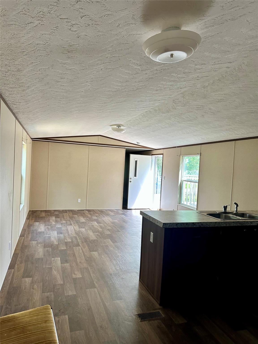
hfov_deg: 56.8
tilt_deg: +0.1
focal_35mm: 24
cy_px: 172
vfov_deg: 71.6
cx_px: 129
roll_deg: -3.4
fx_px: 239
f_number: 1.78
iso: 125
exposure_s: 1/121
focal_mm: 6.86
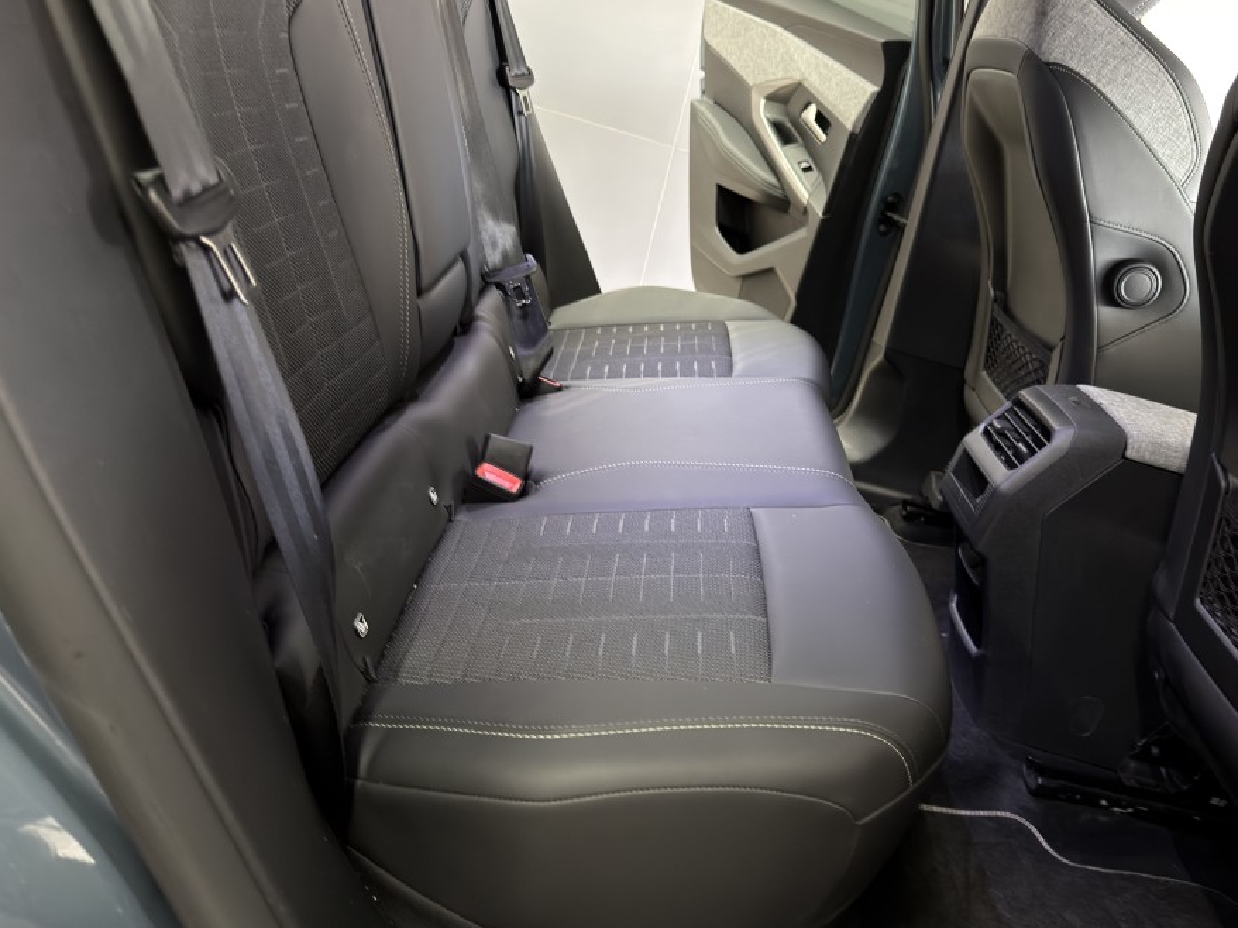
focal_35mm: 28
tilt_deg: -23.3
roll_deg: -16.1
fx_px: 1001
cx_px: 721
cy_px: 513
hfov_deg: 63.1
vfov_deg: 49.6
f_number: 1.78
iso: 640
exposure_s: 1/20
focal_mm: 6.76
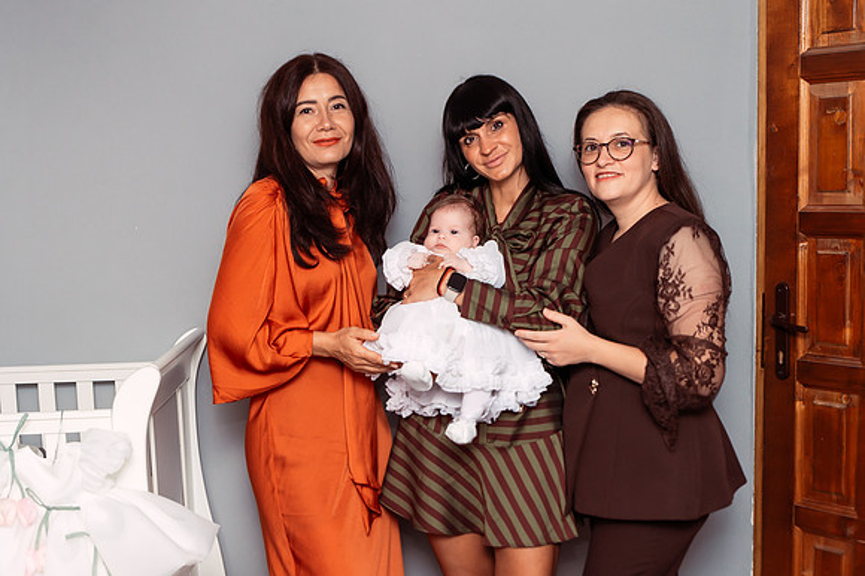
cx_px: 410
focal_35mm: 52
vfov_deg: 26.0
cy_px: 323
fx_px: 1244
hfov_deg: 38.3
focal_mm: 40
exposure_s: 1/250
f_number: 3.5
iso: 500
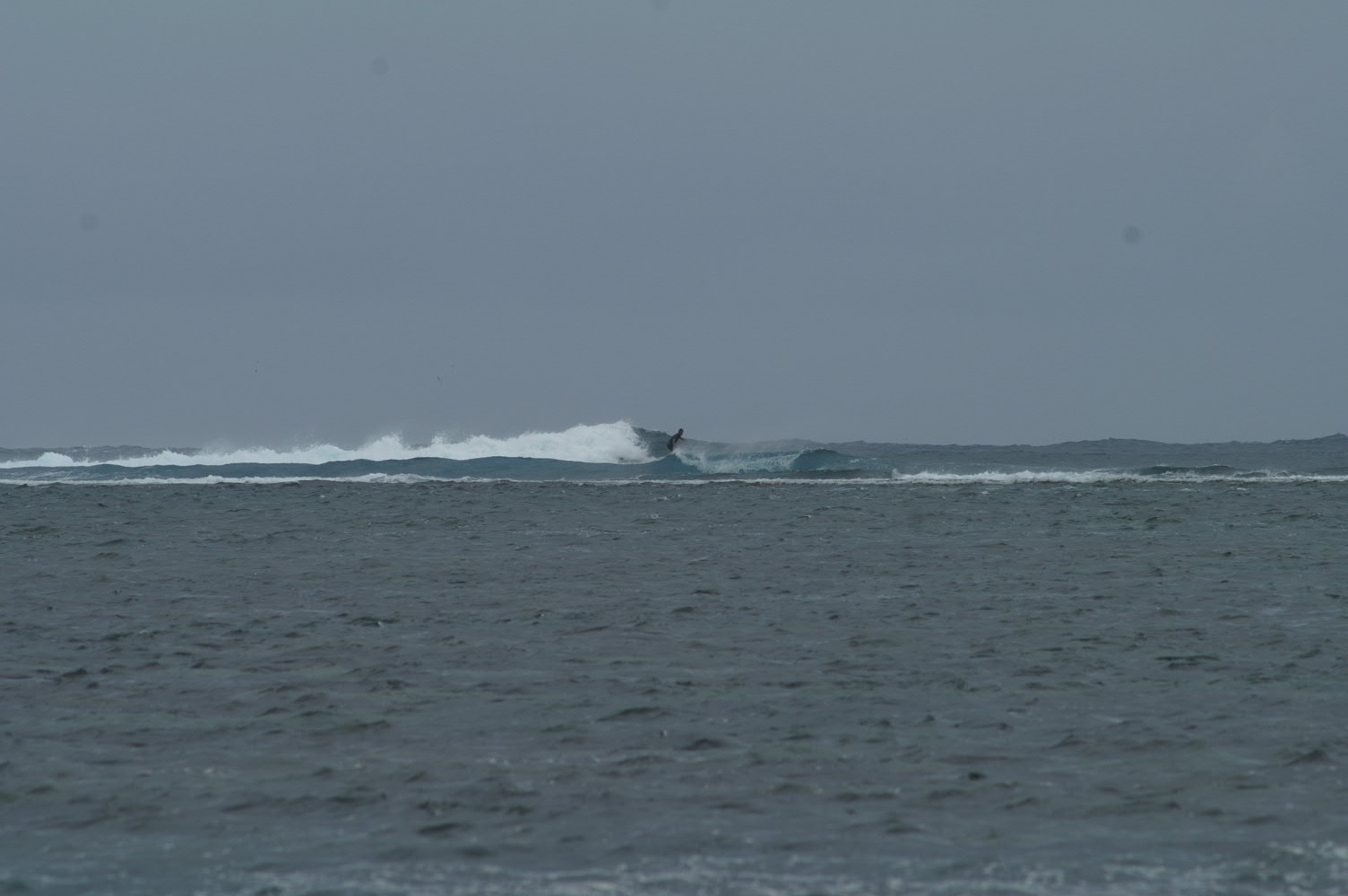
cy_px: 448
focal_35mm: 450
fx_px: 16835
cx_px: 674
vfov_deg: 3.0
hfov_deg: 4.6
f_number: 11
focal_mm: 300
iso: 100
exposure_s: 1/250
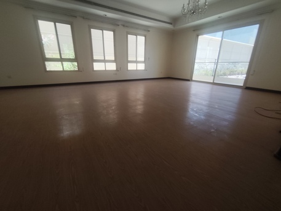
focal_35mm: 15
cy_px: 106
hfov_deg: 98.2
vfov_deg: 81.8
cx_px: 140
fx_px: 122
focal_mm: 1.6
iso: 64
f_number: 2.2
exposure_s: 1/100
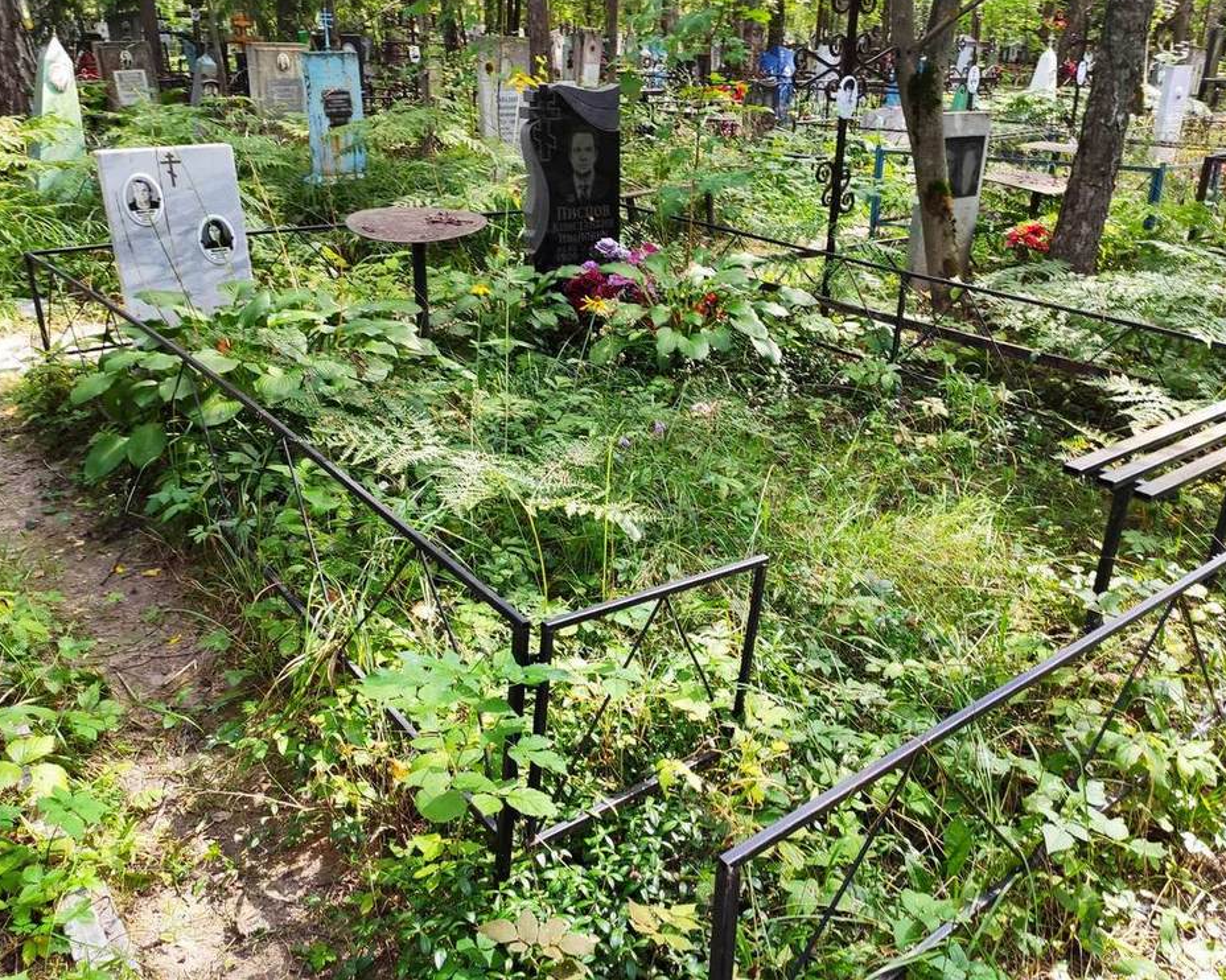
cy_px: 474
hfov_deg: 62.2
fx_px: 1016
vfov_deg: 51.5
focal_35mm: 28
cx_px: 647
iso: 126
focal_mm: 4.77
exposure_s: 1/100
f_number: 1.75
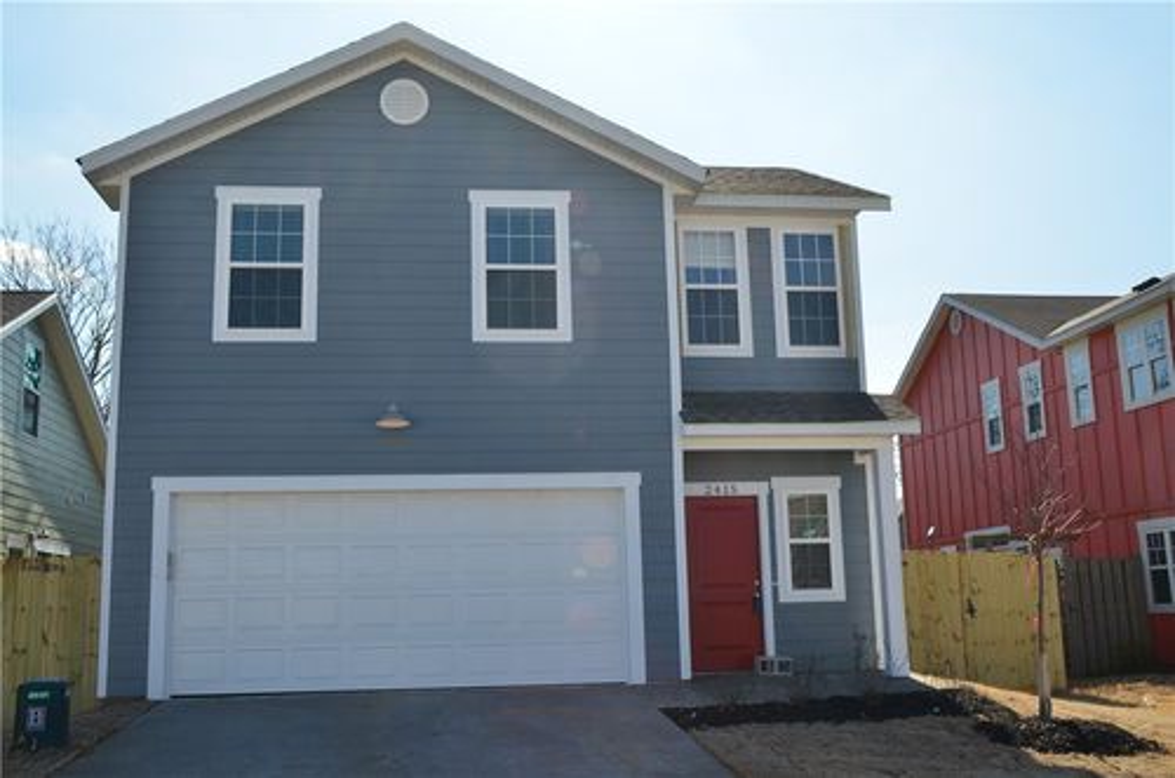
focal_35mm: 38
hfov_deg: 51.4
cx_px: 588
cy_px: 389
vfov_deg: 35.3
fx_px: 1221
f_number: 11
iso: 200
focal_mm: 25
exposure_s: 1/400
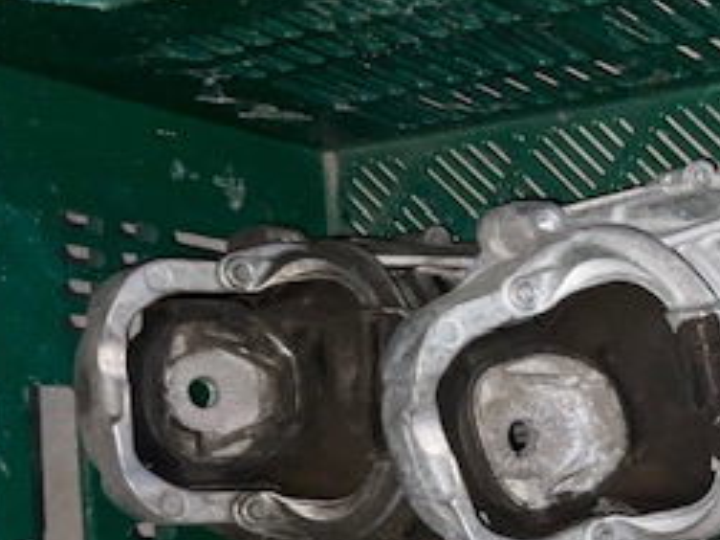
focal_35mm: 74
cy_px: 563
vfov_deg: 19.2
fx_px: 1538
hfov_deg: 24.6
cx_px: 786
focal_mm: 3
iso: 50
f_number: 1.8
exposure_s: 1/34
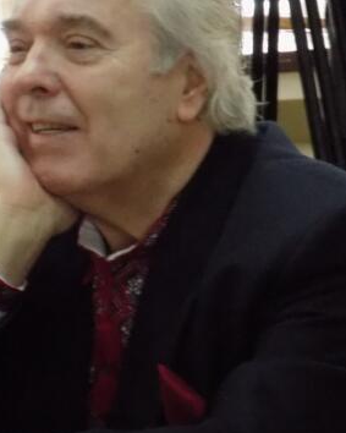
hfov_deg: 4.7
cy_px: 214
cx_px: 90
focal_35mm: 326
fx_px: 4175
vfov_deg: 5.9
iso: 800
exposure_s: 1/50
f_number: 5.2
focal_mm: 27.3
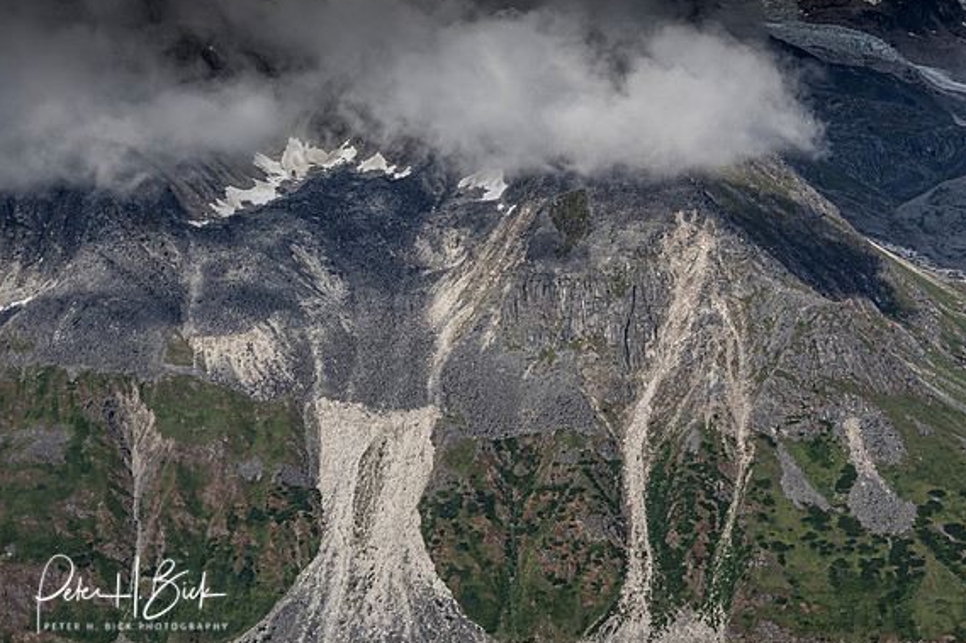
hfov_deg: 23.4
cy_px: 316
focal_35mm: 87
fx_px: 2334
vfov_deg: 15.7
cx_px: 477
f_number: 7.1
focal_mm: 41
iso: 400
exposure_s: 1/1000
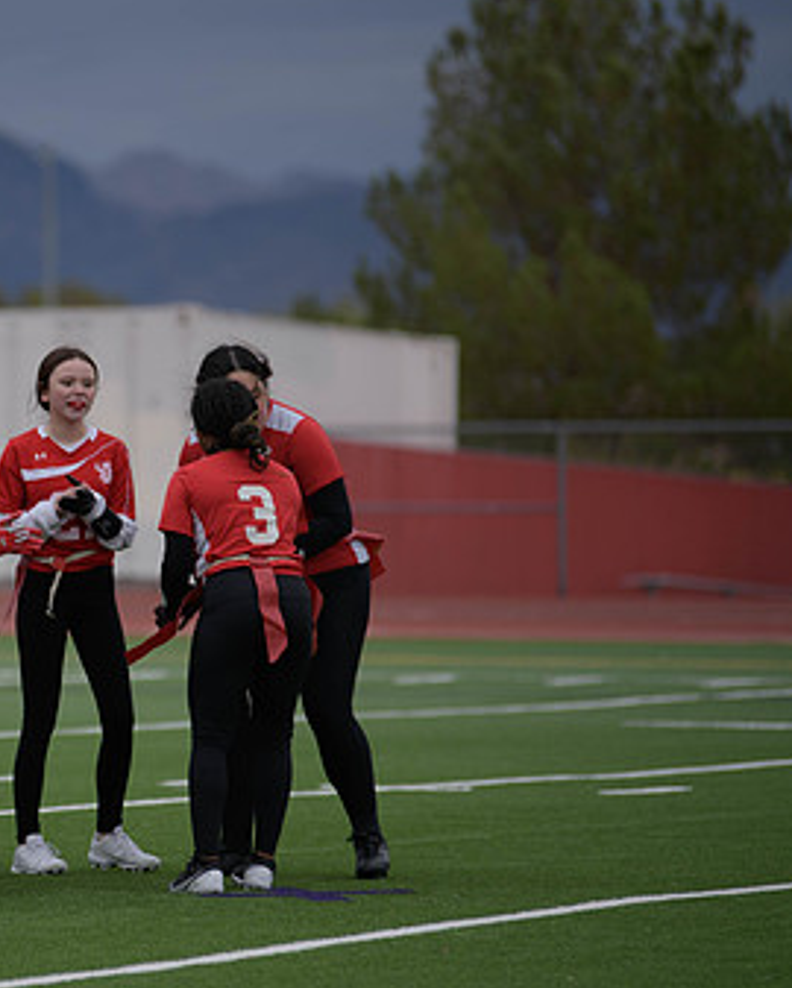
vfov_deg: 6.0
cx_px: 21
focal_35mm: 323
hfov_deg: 4.8
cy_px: 523
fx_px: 9455
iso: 80
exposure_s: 1/200
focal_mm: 200
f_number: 2.8
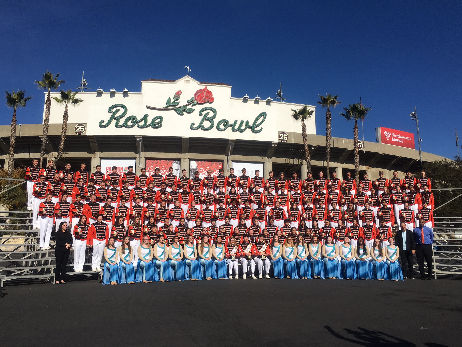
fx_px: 427
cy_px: 156
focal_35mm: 32
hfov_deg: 56.8
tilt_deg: +11.8
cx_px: 227
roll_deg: +0.3
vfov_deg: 44.1
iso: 25
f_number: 2.2
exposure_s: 1/3846
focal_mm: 4.15
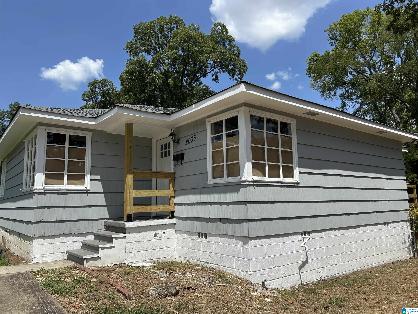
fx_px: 314
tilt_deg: +8.9
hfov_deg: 67.3
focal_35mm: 26
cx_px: 209
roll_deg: +1.8
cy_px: 157
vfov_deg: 53.1
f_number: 1.5
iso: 50
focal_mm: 5.7
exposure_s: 1/5587
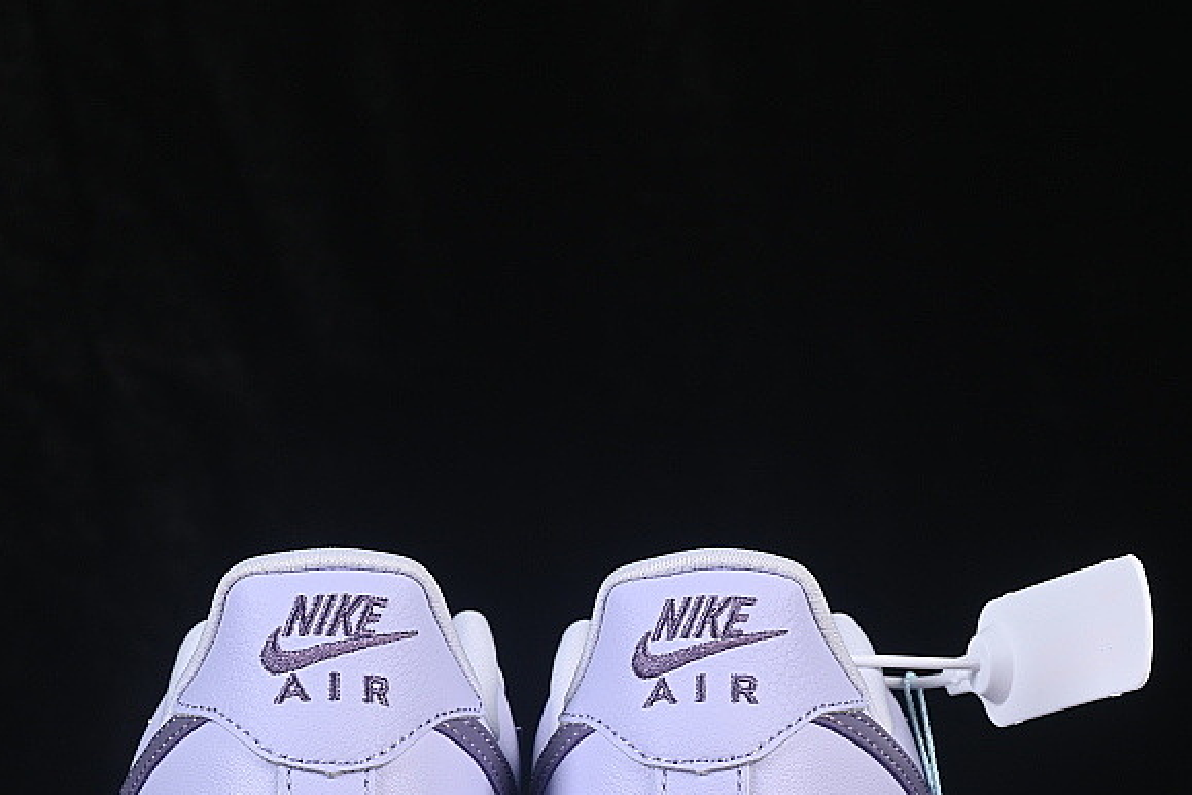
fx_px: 4635
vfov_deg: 9.8
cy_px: 688
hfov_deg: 14.7
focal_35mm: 140
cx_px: 544
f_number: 8
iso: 160
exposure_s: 1/80
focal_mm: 50
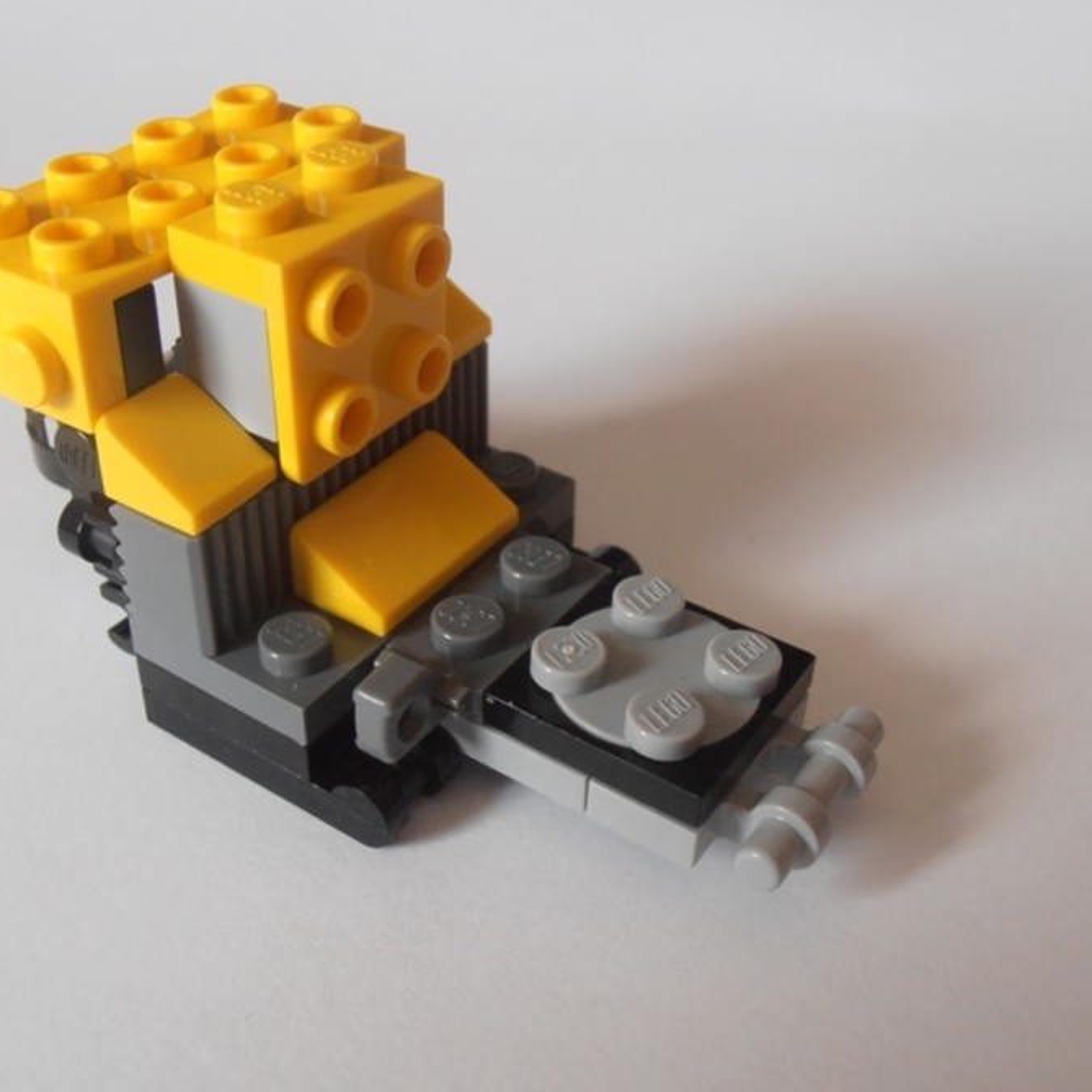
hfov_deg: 38.3
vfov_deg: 38.3
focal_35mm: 44
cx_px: 509
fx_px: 1570
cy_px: 546
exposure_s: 1/20
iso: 125
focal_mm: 6.61
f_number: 3.9
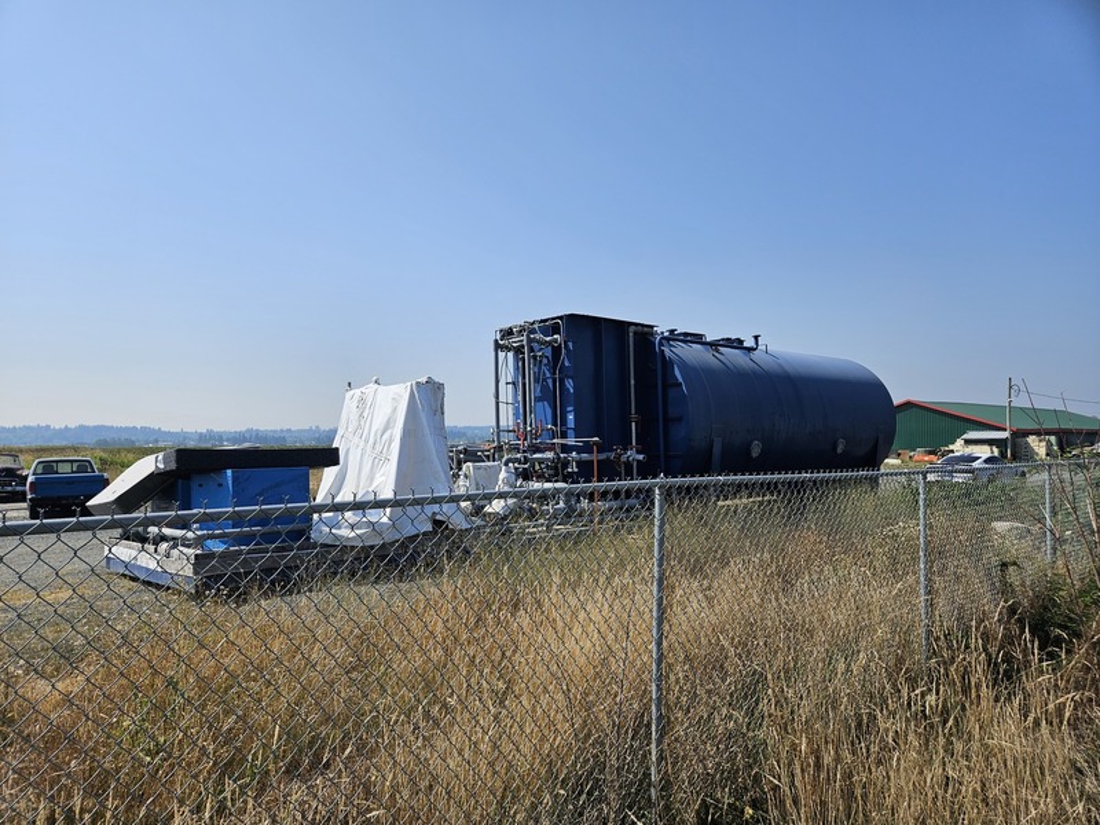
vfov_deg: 58.9
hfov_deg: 73.9
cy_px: 412
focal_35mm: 23
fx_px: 731
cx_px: 550
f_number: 1.8
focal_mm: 5.4
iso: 25
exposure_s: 1/2723
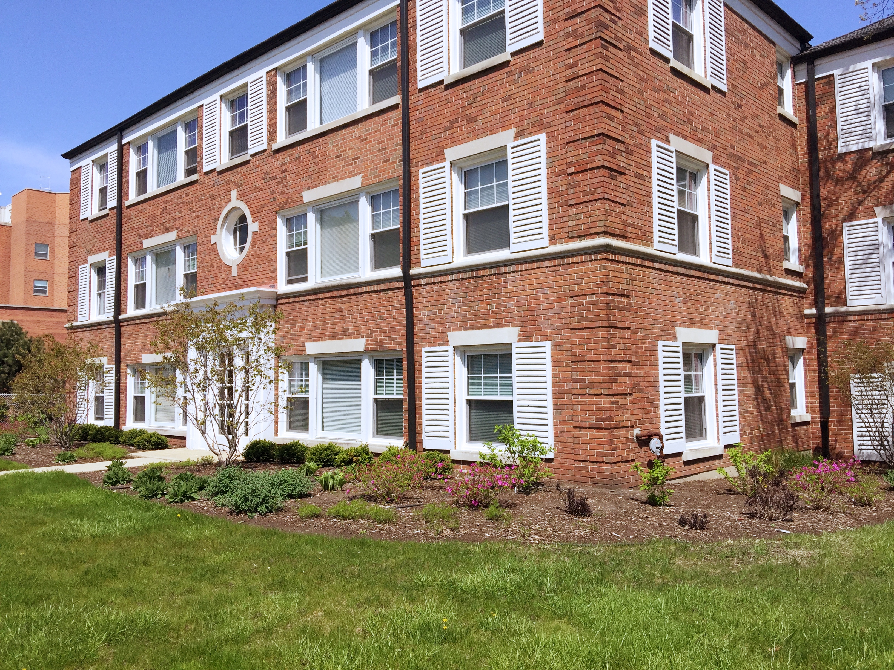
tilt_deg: +5.1
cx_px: 447
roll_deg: -0.1
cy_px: 335
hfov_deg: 61.7
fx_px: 749
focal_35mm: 29
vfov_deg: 48.2
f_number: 2.2
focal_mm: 4.15
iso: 32
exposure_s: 1/3300
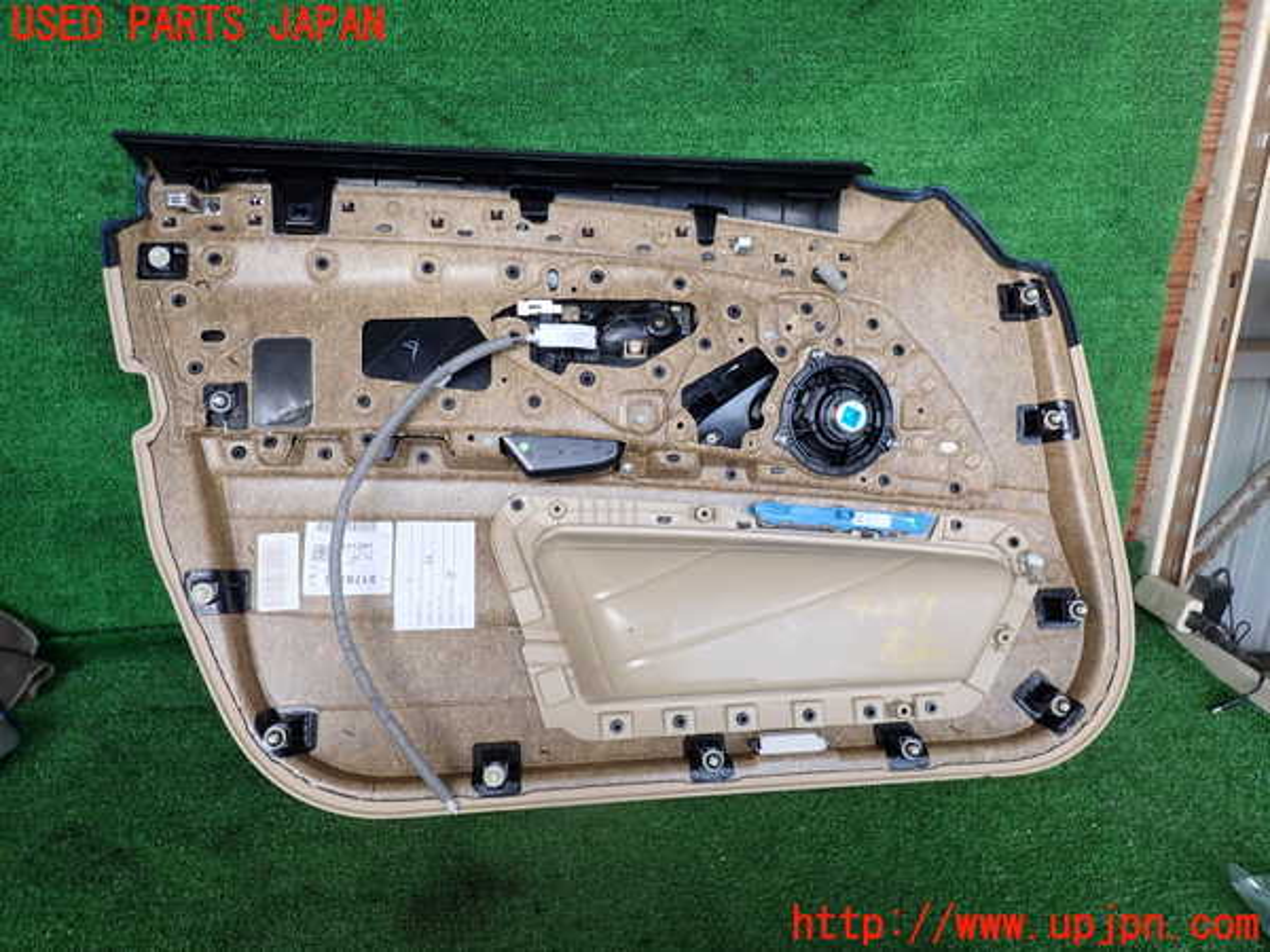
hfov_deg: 69.4
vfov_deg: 54.9
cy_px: 476
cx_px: 635
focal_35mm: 25
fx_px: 917
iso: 100
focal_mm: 4.5
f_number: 2.8
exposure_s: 1/100
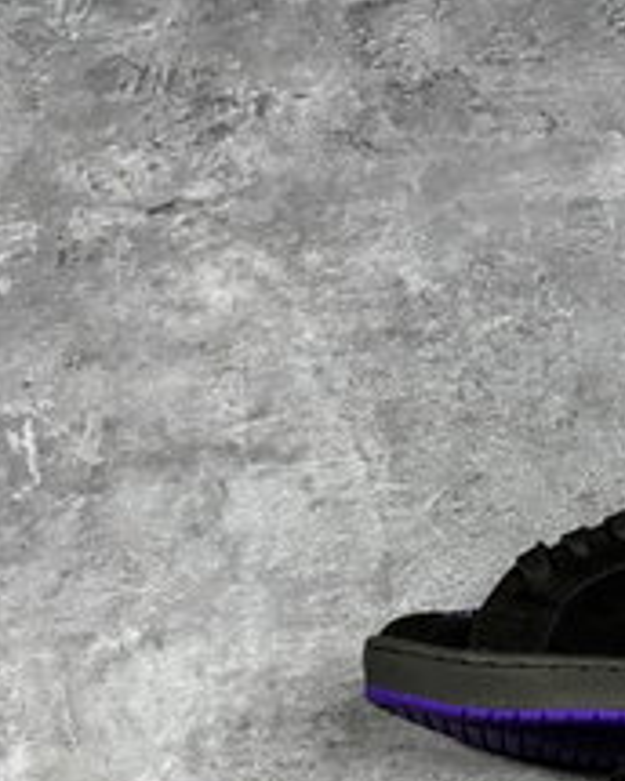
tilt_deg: -72.8
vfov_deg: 27.0
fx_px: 1457
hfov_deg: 22.5
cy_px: 903
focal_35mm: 63
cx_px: 723
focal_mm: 5.96
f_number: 1.6
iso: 500
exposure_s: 1/42
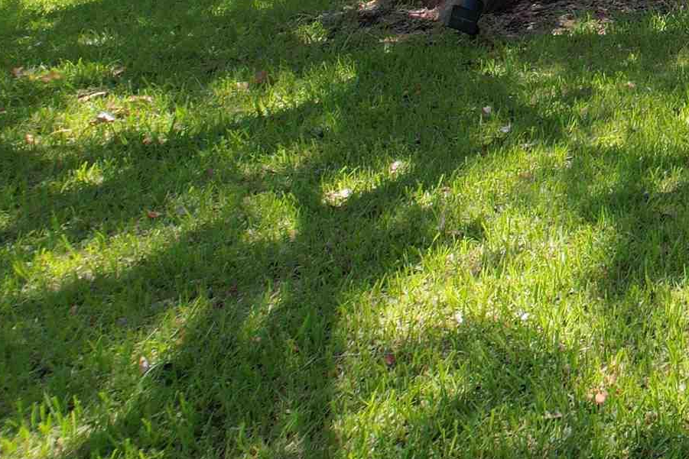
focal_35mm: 75
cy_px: -234
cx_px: 1081
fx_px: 1436
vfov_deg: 16.5
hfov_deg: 21.7
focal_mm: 8.38
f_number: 2.8
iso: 100
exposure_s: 1/725
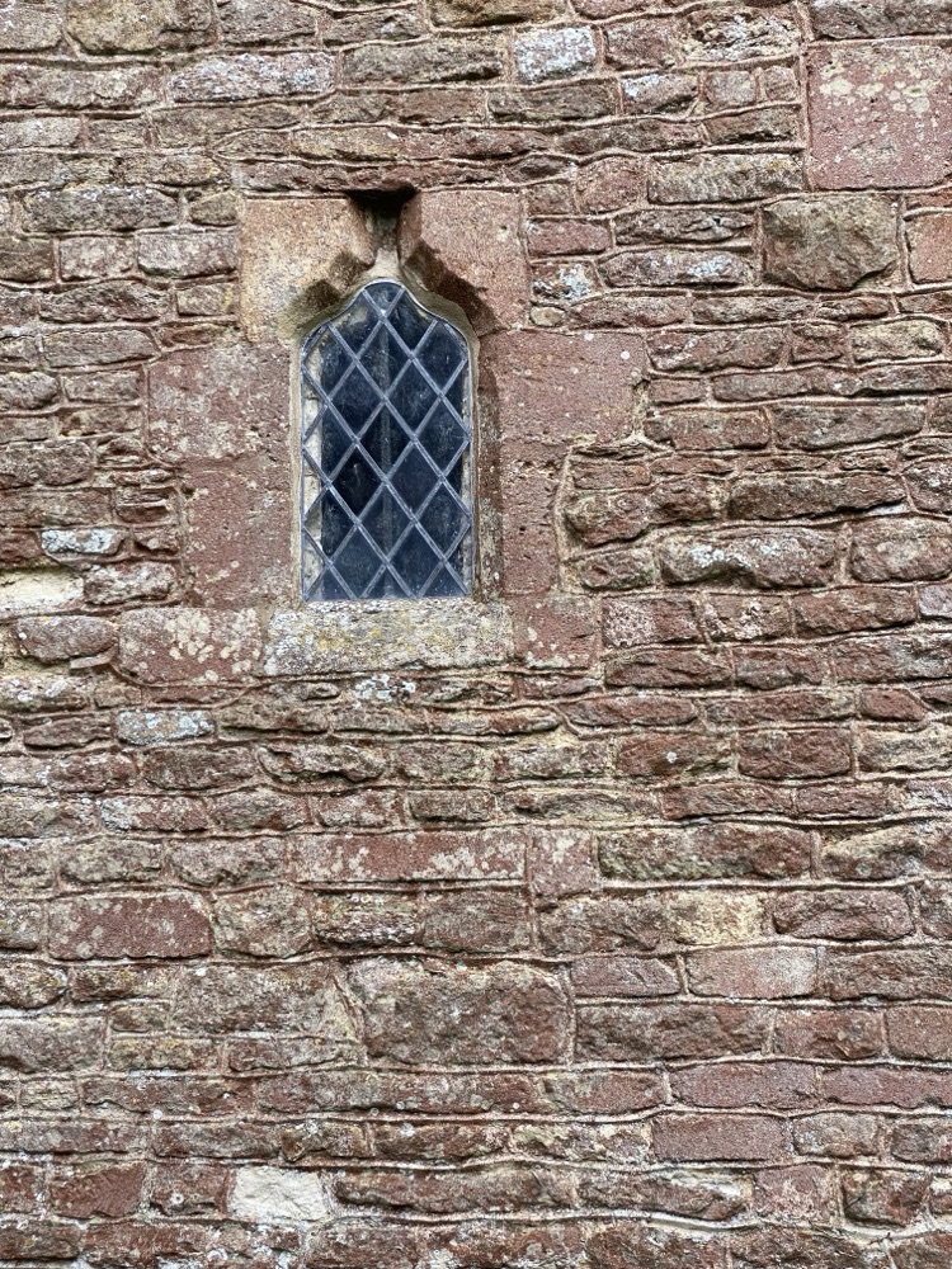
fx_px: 1907
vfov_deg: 36.8
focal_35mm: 52
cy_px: 634
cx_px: 476
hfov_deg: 28.0
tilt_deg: +9.2
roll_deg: +1.2
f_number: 2
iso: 20
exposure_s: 1/202
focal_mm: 6
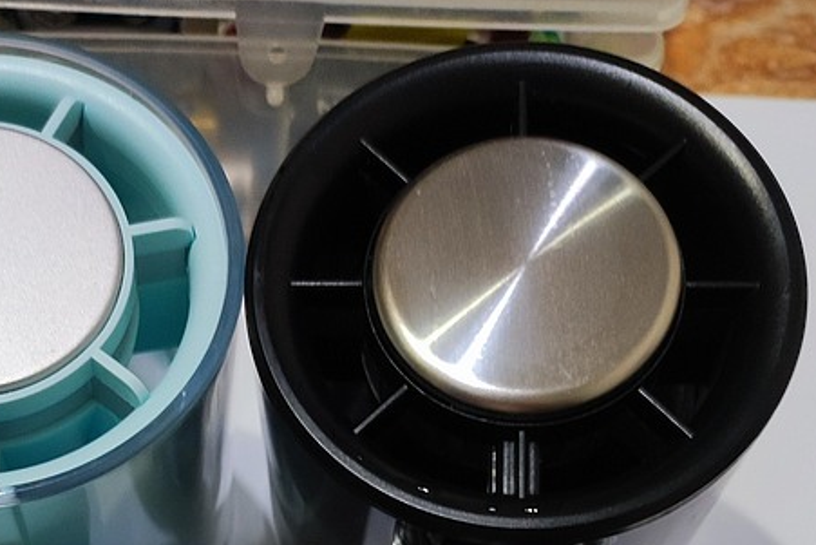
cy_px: 851
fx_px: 1360
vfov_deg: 19.3
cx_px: 246
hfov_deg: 33.0
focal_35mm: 60
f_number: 1.79
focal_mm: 4.7
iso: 654
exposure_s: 1/30
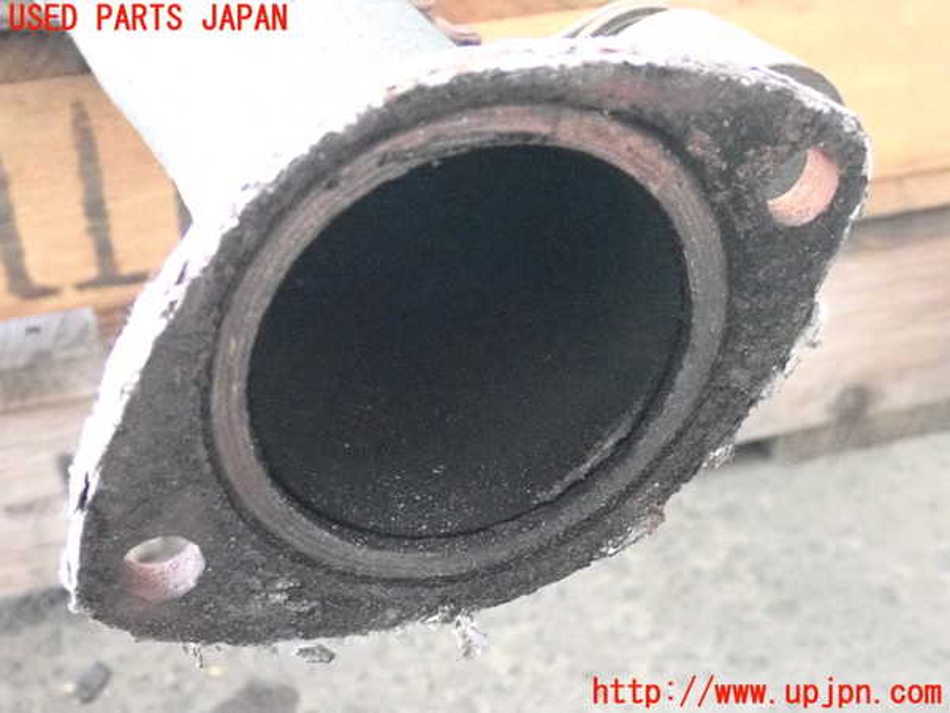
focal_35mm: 47
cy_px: 356
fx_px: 1290
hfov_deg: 40.4
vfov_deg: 30.9
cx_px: 475
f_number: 3.1
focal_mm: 8.4
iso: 5000
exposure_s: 1/125
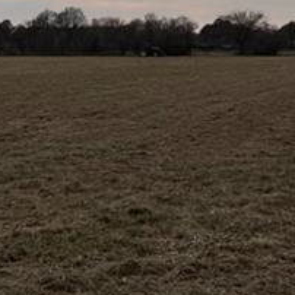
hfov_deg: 18.6
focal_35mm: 92
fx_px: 887
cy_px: -16
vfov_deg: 18.3
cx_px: 42
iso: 50
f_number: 2.2
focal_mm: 2.22
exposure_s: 1/2985
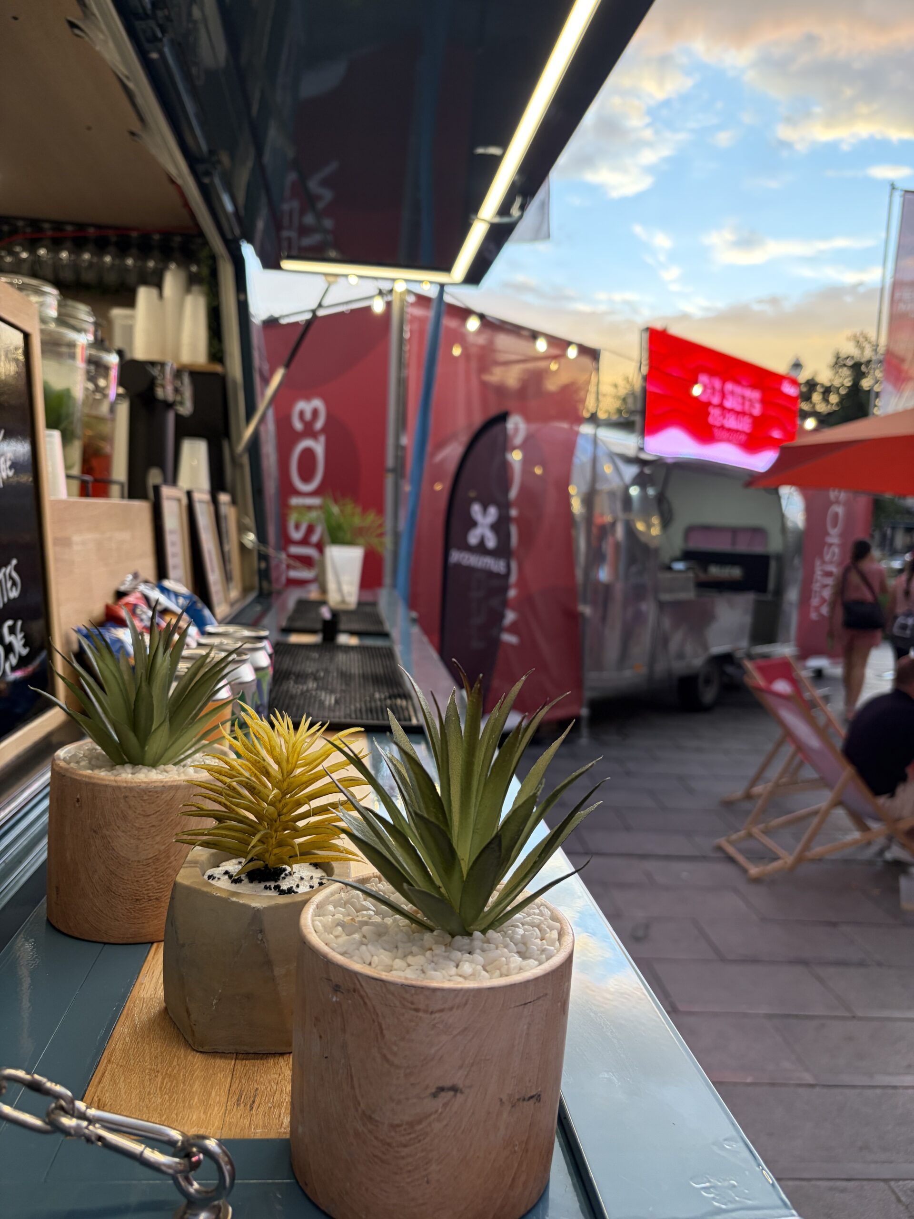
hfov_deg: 53.1
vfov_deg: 67.3
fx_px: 915
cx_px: 457
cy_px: 610
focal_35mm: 26
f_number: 1.6
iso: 160
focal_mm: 5.96
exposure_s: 1/100
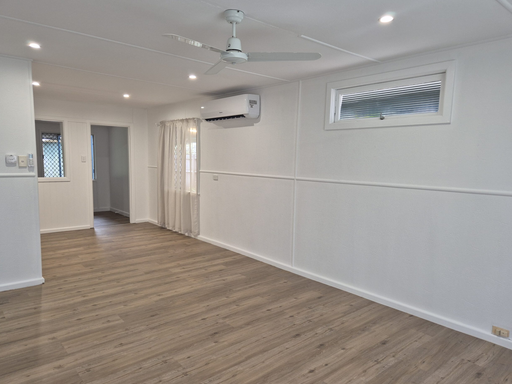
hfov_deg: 71.6
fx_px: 355
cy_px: 197
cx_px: 248
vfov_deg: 56.8
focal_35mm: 24
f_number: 1.8
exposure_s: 1/100
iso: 250
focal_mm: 5.4
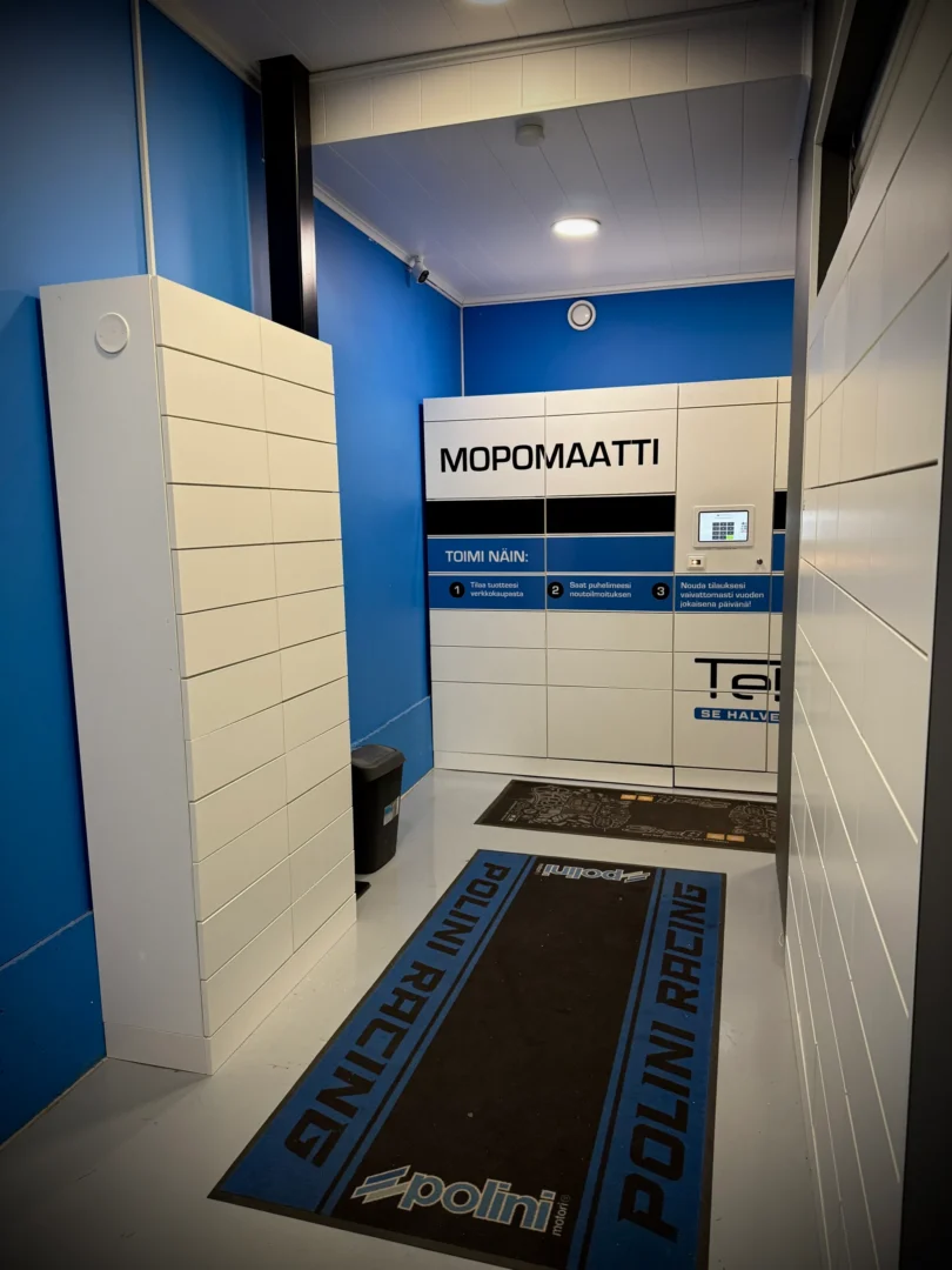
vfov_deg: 71.6
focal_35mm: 24
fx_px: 880
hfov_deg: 56.8
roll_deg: +1.8
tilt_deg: -7.3
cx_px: 476
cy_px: 635
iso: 250
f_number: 1.78
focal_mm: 6.76
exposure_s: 1/56
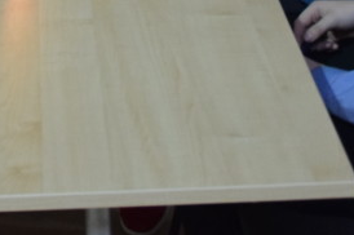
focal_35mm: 146
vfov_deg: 9.0
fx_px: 1434
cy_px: -169
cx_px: 16
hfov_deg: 13.9
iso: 3200
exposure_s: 1/125
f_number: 4
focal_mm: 26
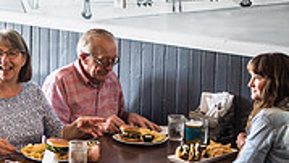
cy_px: 31
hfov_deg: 17.5
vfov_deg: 10.2
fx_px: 913
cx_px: -5
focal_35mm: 119
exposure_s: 1/250
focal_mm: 35
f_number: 2.5
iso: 1600
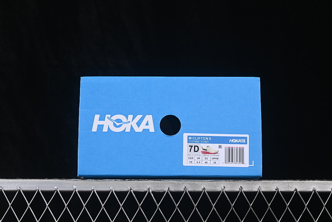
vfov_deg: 18.2
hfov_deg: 27.0
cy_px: 111
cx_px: 166
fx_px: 692
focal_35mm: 75
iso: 160
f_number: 8
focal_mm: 50
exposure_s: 1/80
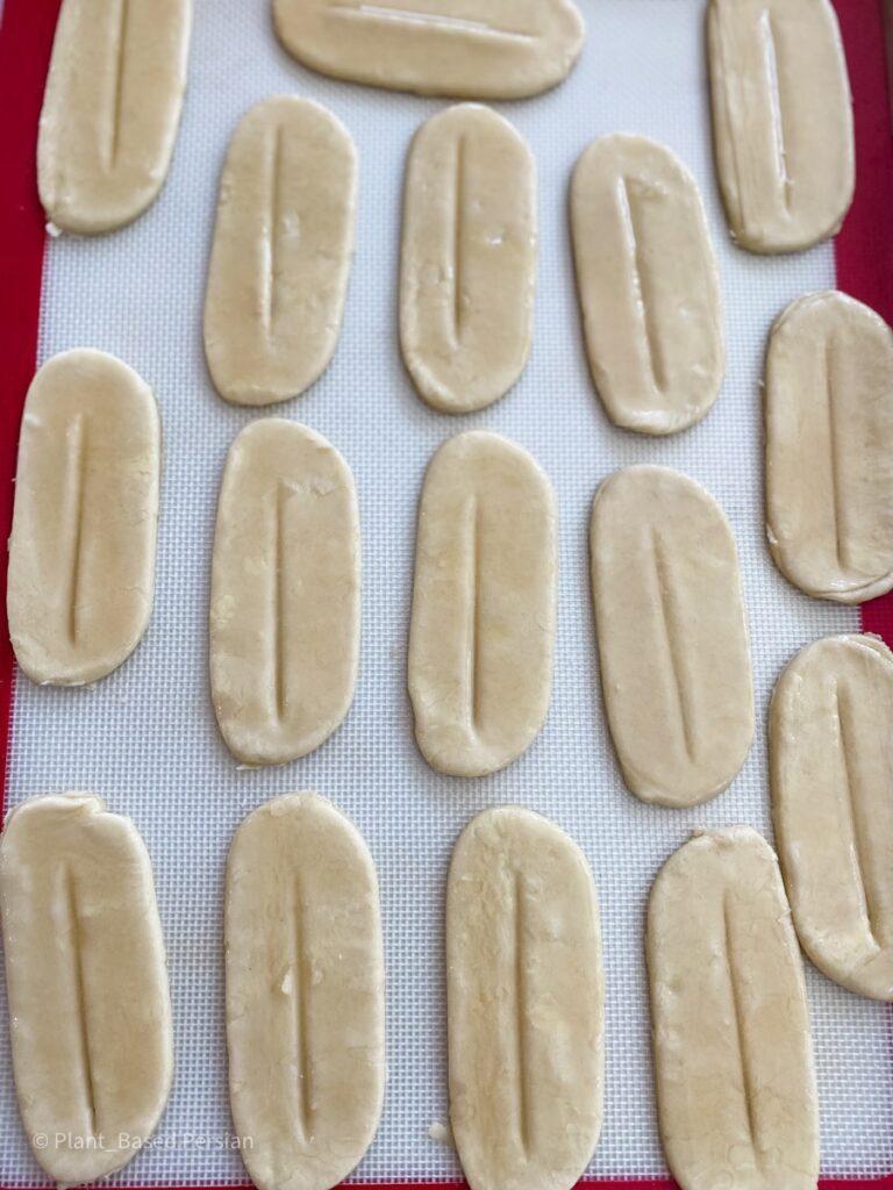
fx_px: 894
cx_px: 446
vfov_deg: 67.3
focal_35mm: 26
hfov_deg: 53.1
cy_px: 595
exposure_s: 1/120
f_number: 1.8
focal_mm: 4.25
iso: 80
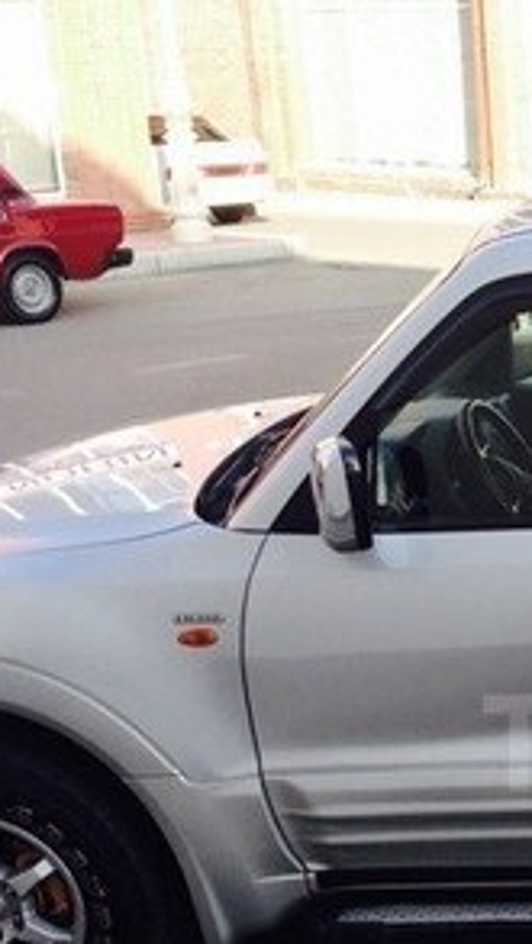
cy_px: 743
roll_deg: +0.5
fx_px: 2030
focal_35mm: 81
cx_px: 813
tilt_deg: -19.9
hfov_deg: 13.9
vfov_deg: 25.8
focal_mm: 4.12
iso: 50
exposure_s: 1/379
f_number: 2.4
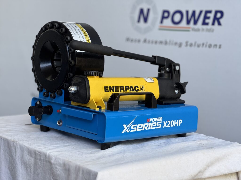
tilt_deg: -6.1
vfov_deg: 19.1
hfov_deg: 25.3
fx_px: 536
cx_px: 120
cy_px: 90
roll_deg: -0.9
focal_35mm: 77
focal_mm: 9
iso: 80
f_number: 2.8
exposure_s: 1/99
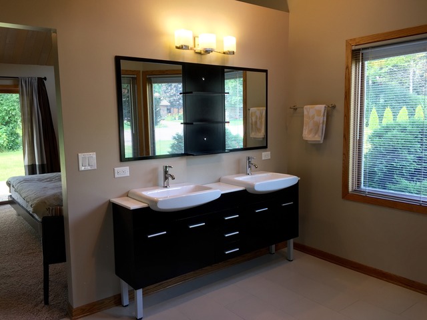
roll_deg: +0.6
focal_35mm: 29
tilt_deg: -6.8
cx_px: 214
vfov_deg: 48.2
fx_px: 358
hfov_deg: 61.7
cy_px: 160
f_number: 2.2
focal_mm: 4.15
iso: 32
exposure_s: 1/40
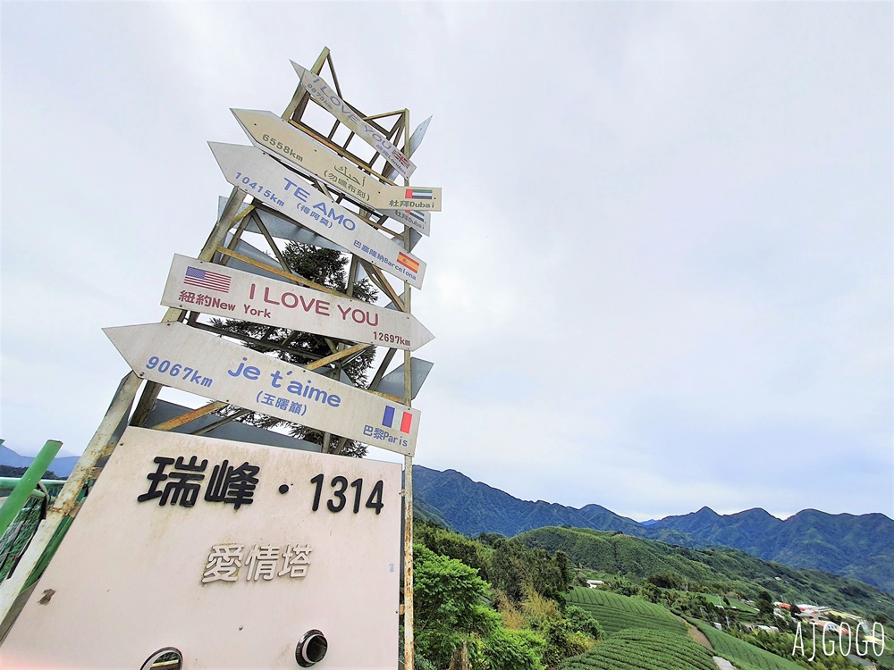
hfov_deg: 106.2
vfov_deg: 89.9
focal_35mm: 13
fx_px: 336
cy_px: 335
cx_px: 447
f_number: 2.2
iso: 50
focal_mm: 1.74
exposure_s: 1/696
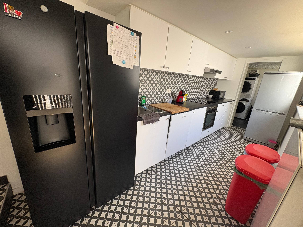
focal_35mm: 14
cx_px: 152
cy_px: 114
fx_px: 123
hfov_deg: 102.1
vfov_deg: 85.7
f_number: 2.2
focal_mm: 2.22
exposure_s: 1/99
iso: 80
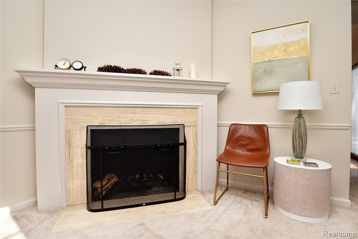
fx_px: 169
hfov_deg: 93.3
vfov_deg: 70.5
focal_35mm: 17
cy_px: 120
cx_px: 179
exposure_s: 1/60
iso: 400
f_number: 10
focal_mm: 17
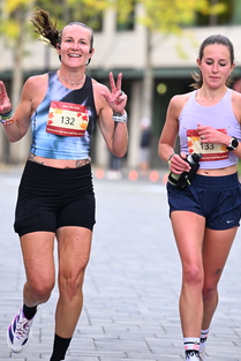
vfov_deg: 8.7
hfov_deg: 5.8
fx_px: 2377
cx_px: 148
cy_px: 82
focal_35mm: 237
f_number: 2.8
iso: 1000
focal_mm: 135
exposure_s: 1/1600
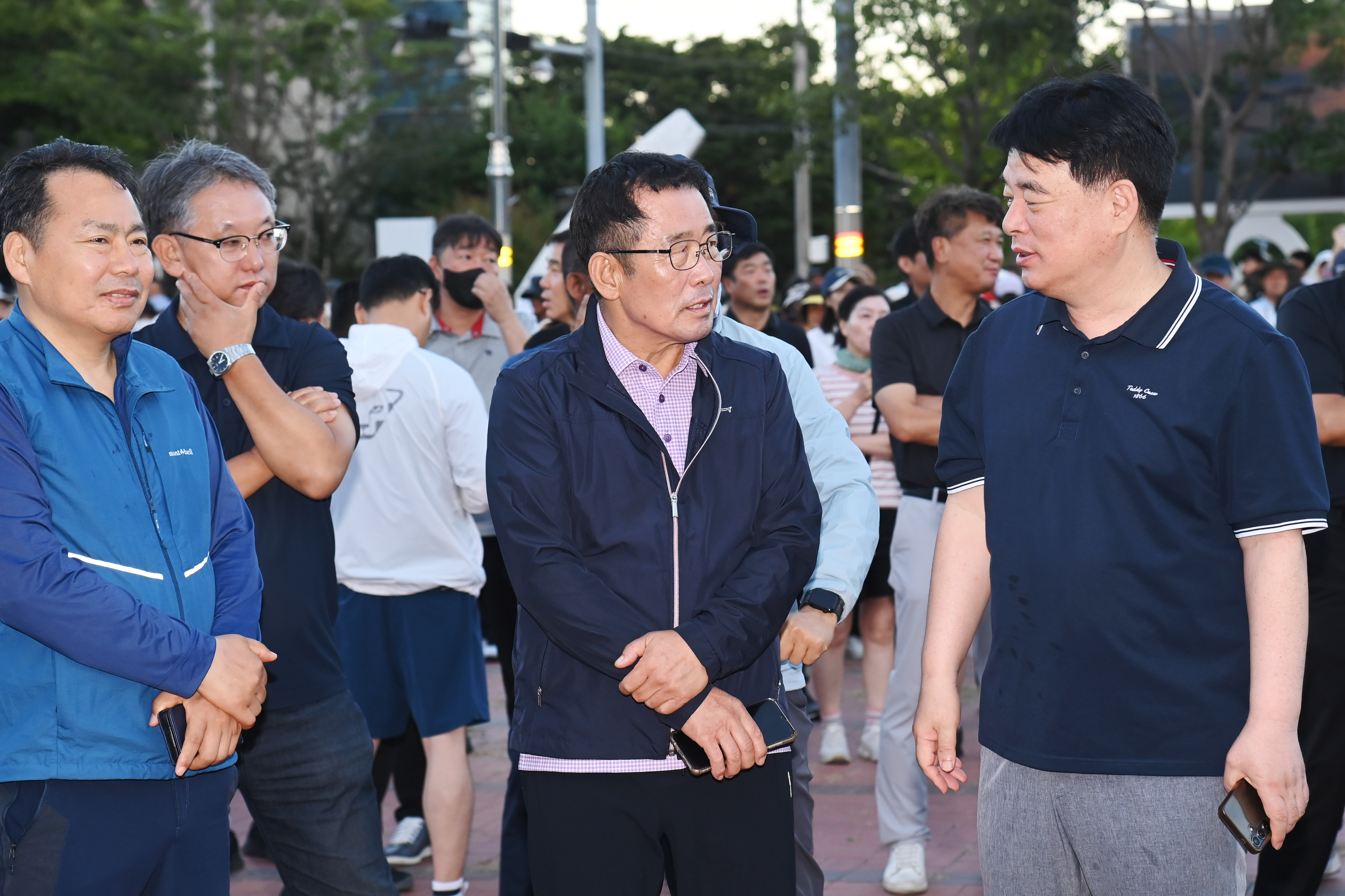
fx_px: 3175
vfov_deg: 16.1
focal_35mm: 85
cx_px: 672
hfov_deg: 23.9
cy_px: 448
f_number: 6.3
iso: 800
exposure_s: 1/250
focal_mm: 85
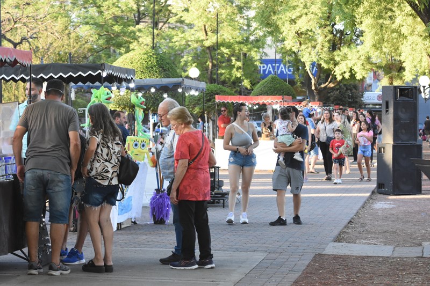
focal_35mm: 117
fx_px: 1397
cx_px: 215
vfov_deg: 11.7
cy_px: 143
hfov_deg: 17.5
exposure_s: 1/400
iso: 1600
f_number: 4.5
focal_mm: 78
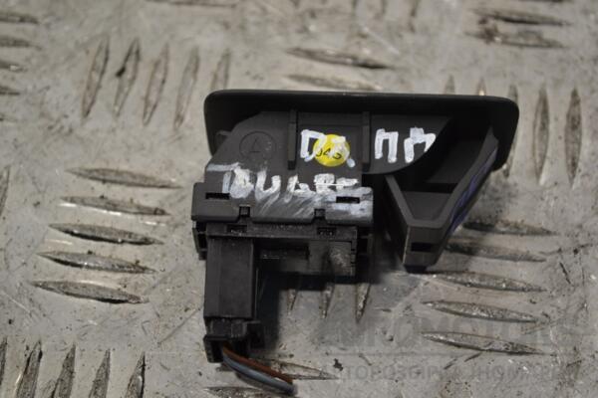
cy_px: 199
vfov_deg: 16.6
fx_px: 1370
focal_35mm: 82
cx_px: 299
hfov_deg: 24.6
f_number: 5.6
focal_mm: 55
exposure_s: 1/100
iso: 400
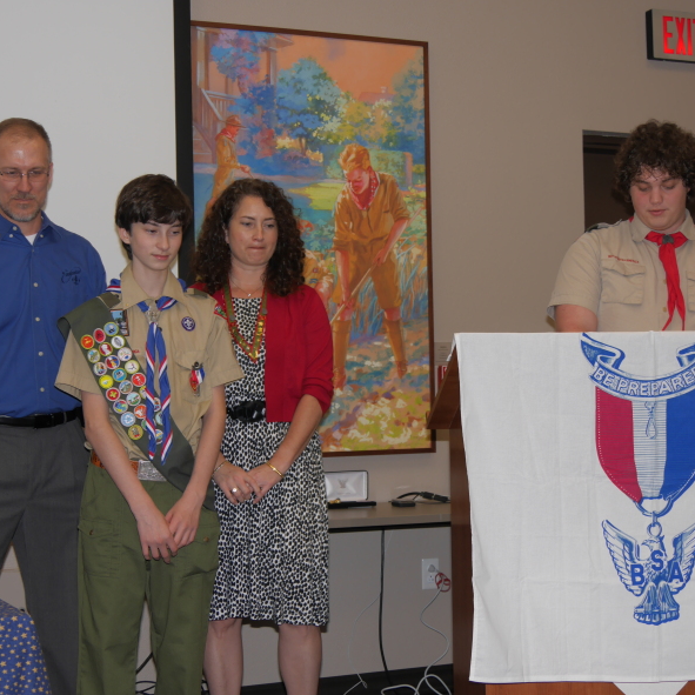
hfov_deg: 25.7
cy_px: 348
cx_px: 342
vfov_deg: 25.7
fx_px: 1522
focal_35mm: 67
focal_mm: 28
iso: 200
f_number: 4.3
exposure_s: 1/60
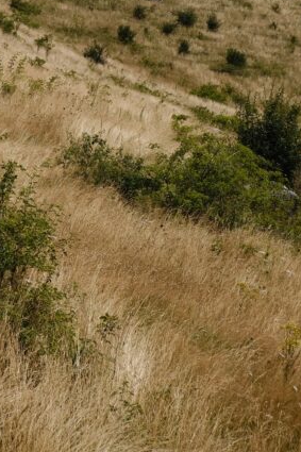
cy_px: -58
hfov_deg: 10.9
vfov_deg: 16.1
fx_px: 1544
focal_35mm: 123
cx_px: -58
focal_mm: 34.3
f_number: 7.1
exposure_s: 1/1600
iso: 320
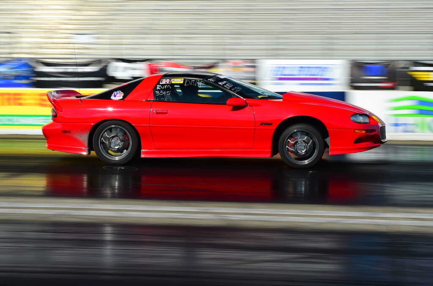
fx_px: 720
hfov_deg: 33.5
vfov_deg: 22.5
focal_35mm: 60
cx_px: 216
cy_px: 143
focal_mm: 60
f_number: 14
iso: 220
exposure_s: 1/125
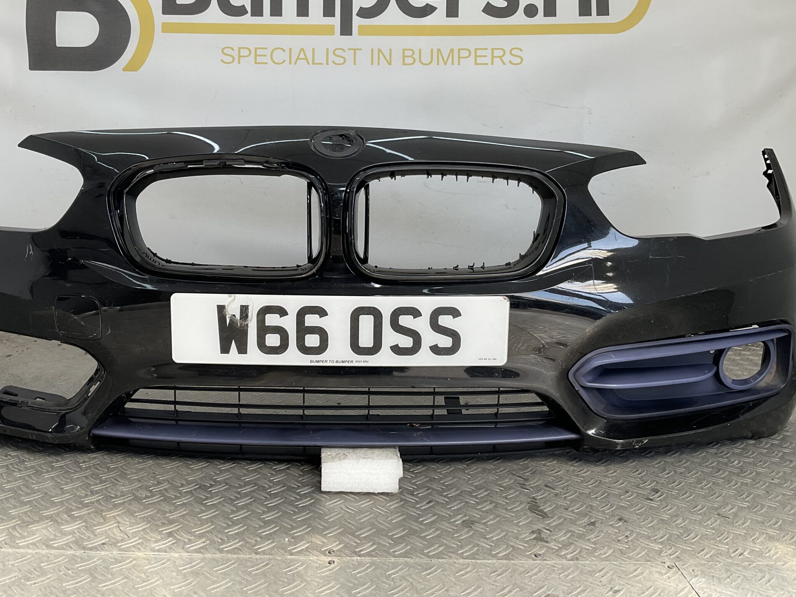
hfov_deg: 51.2
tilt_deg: -7.6
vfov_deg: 39.4
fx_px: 828
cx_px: 348
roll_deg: -1.1
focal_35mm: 36
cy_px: 230
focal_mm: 3
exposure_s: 1/327
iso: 16
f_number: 1.8
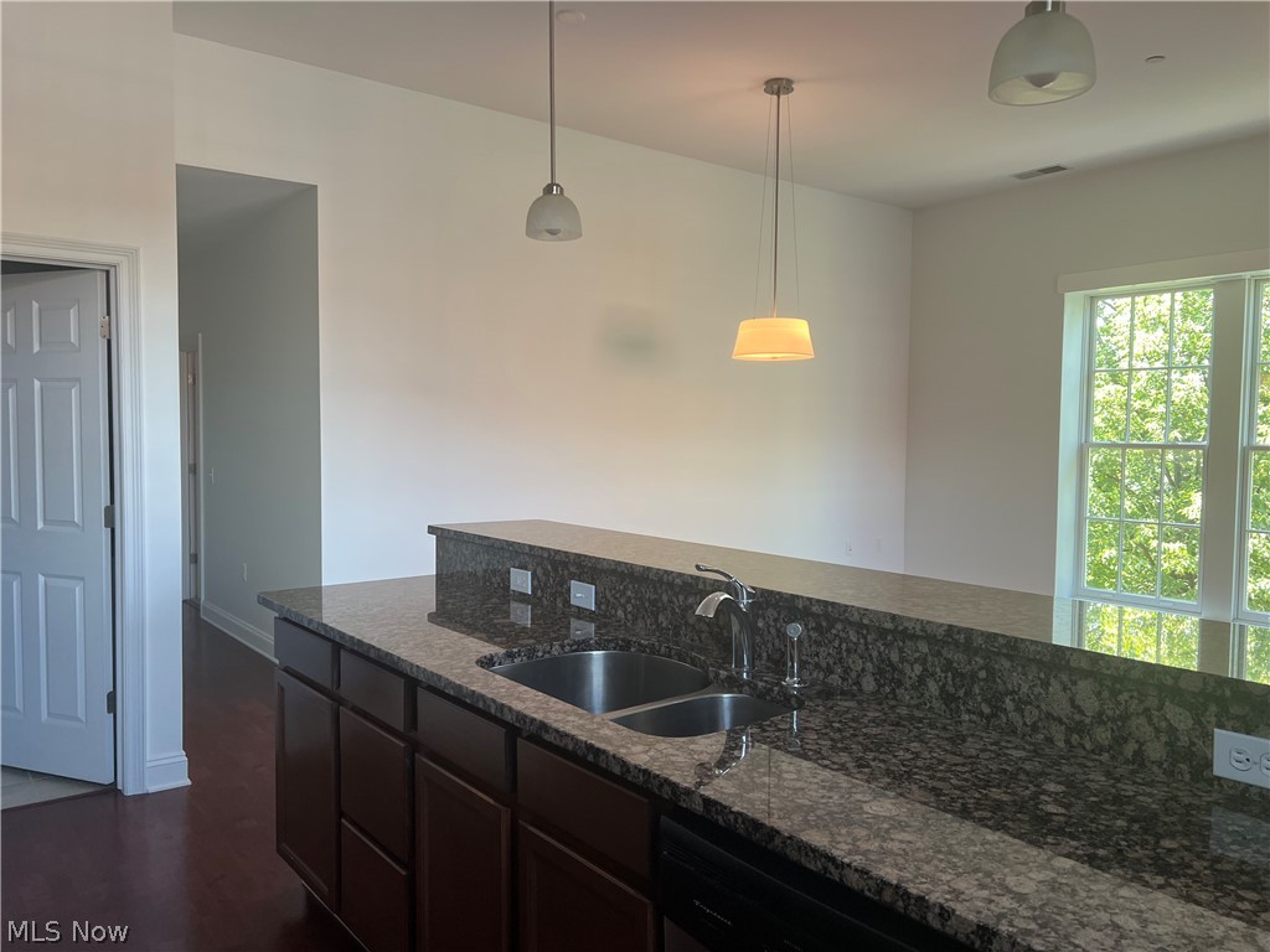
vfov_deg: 53.1
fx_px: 954
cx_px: 635
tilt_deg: -2.4
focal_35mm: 26
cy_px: 476
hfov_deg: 67.3
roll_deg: -0.4
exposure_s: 1/120
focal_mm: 5.7
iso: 125
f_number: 1.5
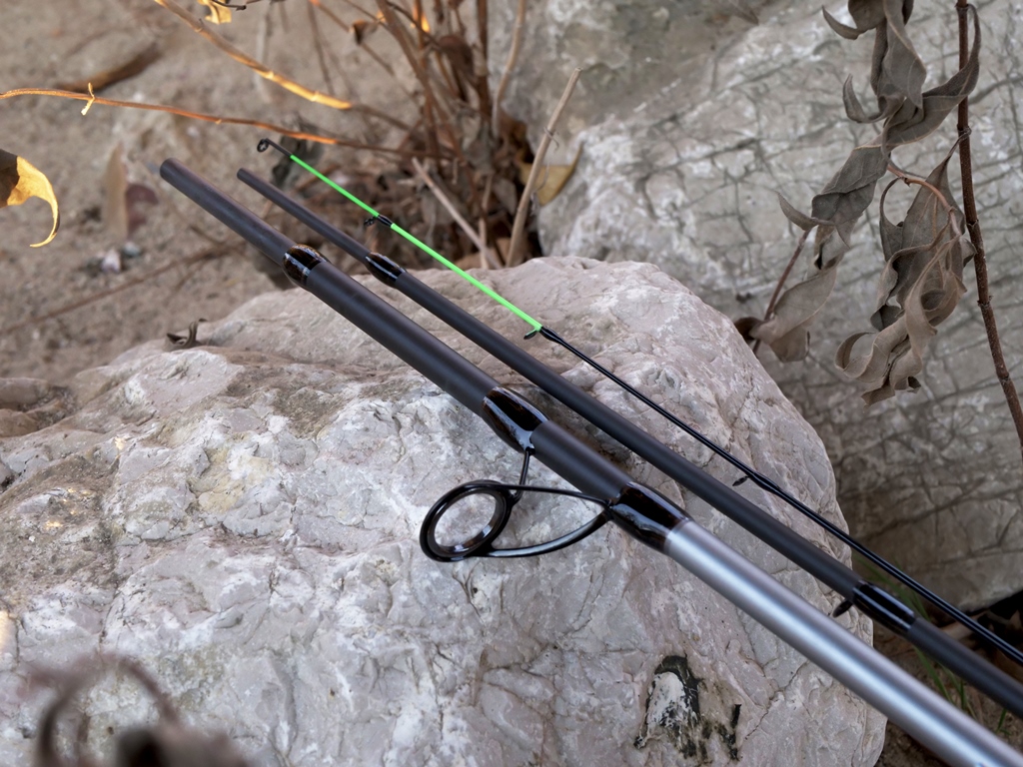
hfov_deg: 38.2
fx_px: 1478
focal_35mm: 50
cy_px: 384
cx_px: 512
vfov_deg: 29.1
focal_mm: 25
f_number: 6.3
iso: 1600
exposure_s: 1/160
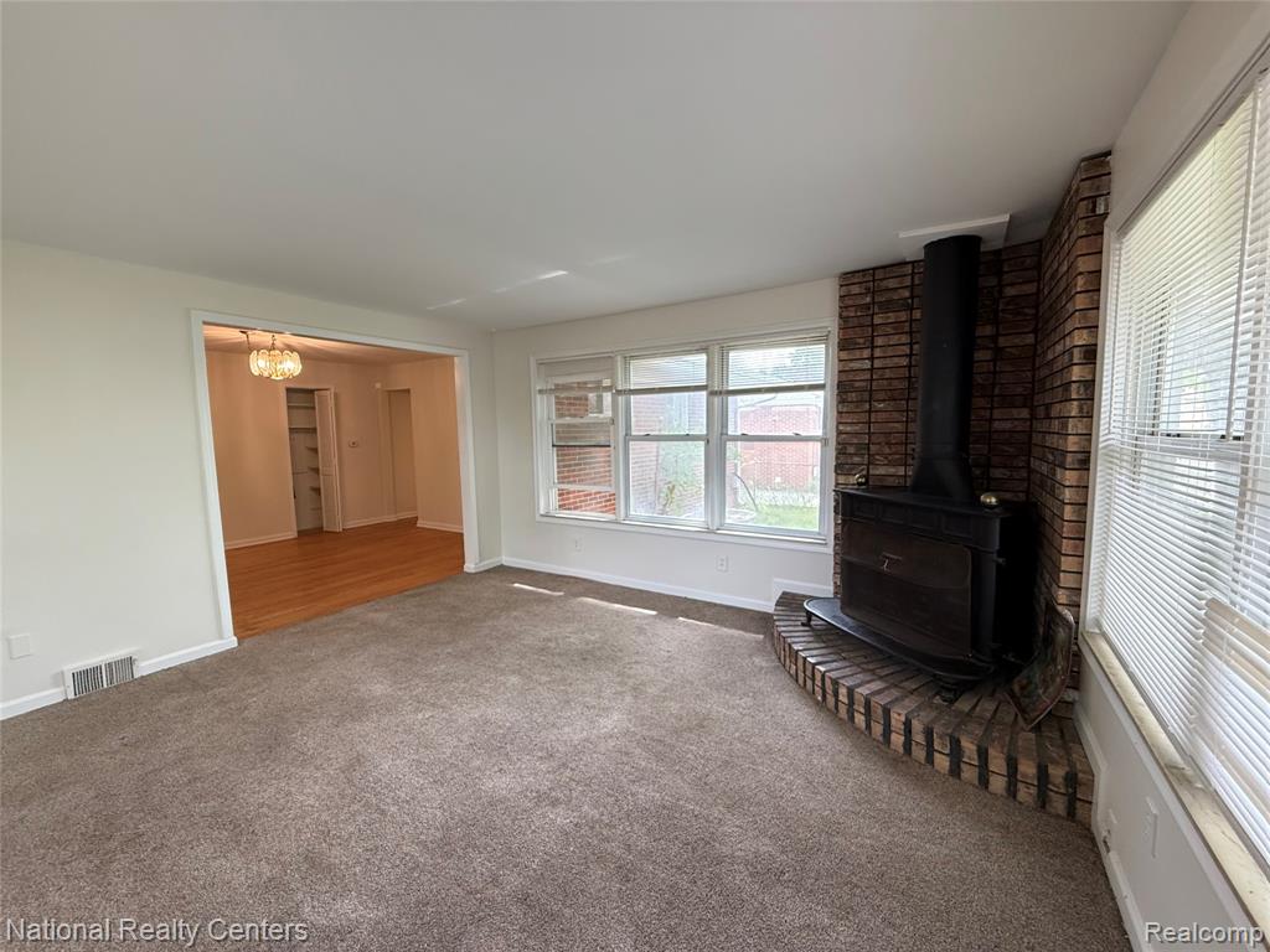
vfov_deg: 85.7
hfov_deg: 102.1
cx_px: 635
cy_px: 476
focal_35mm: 14
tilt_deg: -4.4
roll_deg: +0.5
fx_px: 514
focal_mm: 2.22
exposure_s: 1/120
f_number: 2.2
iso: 320
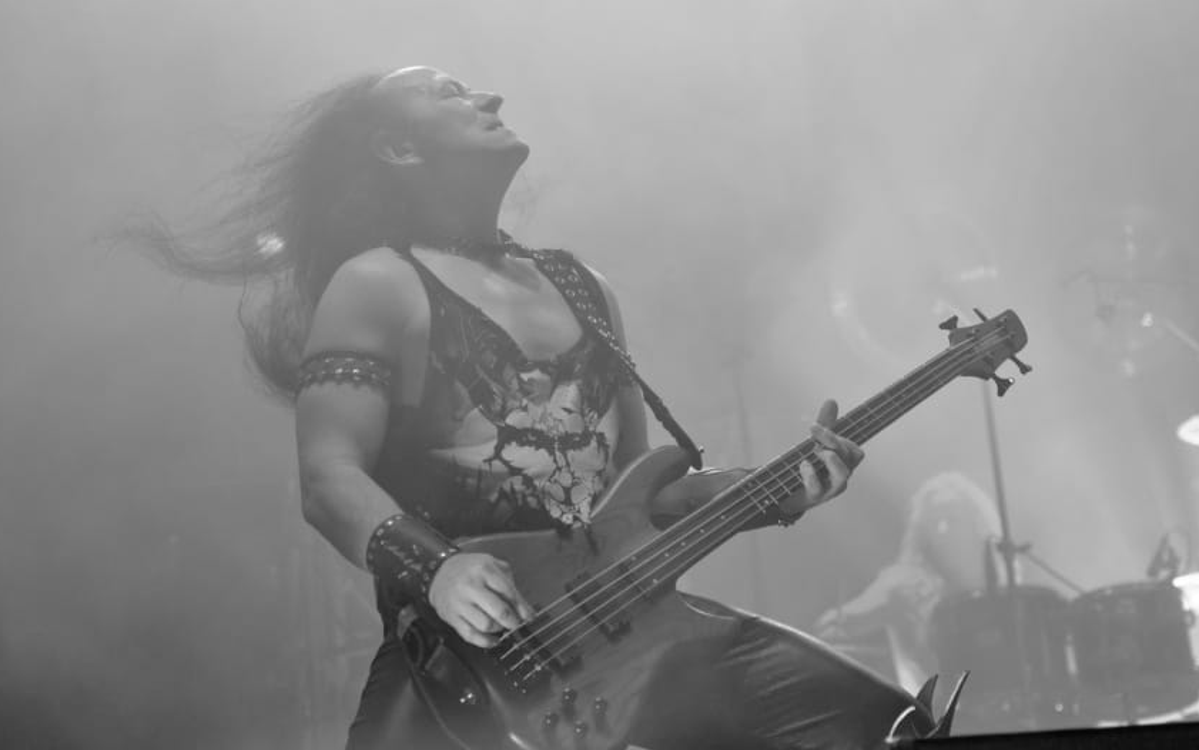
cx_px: 597
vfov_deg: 12.1
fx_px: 3530
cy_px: 377
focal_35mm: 108
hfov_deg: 19.3
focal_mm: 70
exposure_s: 1/125
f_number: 2.8
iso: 1250
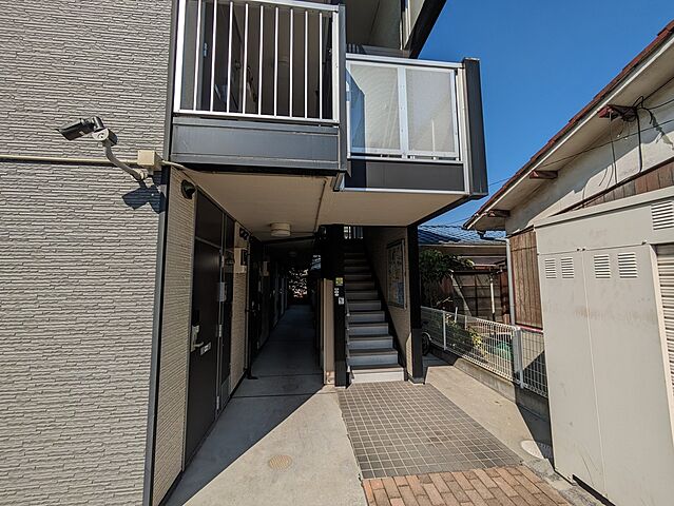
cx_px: 337
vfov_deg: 85.7
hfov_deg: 102.0
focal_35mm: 14
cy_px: 253
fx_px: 273
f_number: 2.2
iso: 41
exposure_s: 1/3205
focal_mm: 1.83
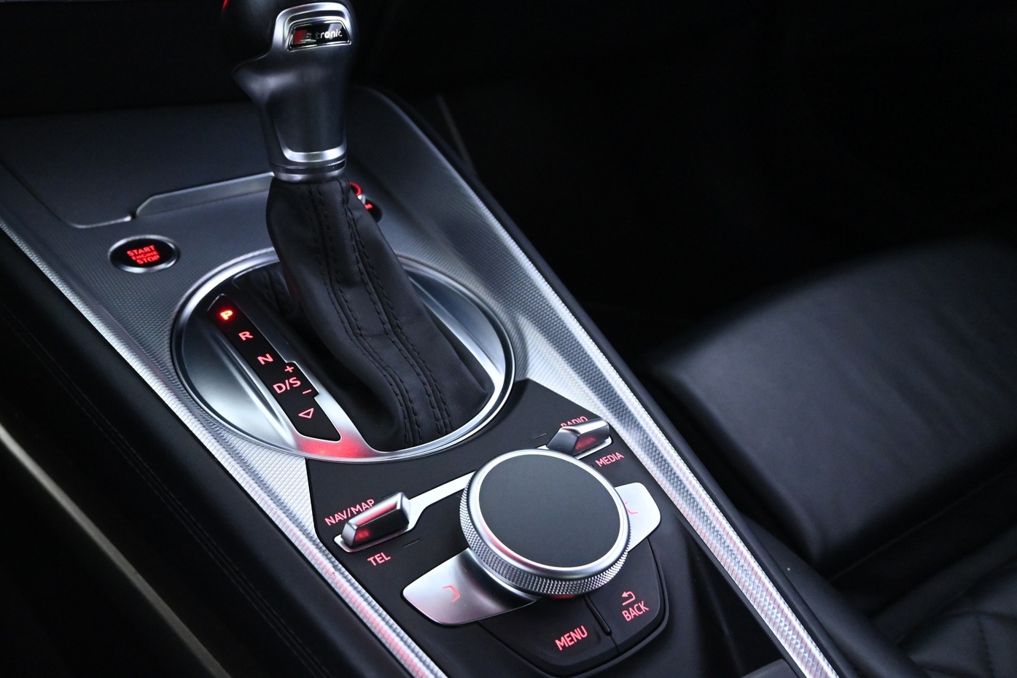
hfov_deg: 52.2
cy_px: 325
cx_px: 431
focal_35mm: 37
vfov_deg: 36.3
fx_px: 1033
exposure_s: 1/30
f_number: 4.5
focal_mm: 21
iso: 5000
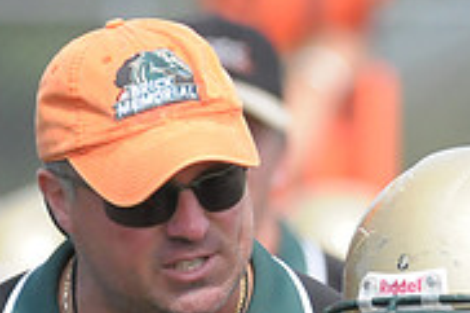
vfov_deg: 1.0
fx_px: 18117
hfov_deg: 1.5
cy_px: 482
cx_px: 380
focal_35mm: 1389
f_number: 4
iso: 1600
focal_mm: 290
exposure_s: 1/6400
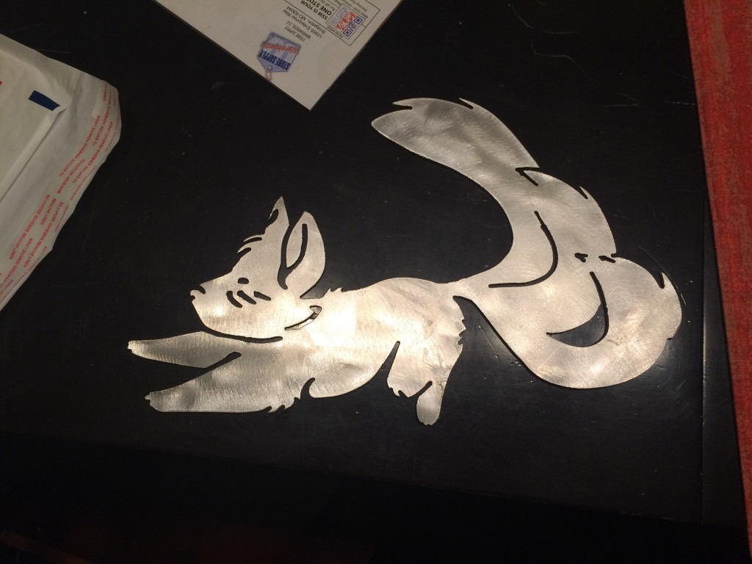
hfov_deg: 61.7
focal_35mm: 29
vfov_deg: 48.2
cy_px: 282
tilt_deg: -76.8
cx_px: 376
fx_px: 630
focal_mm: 4.15
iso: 100
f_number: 2.2
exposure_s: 1/30
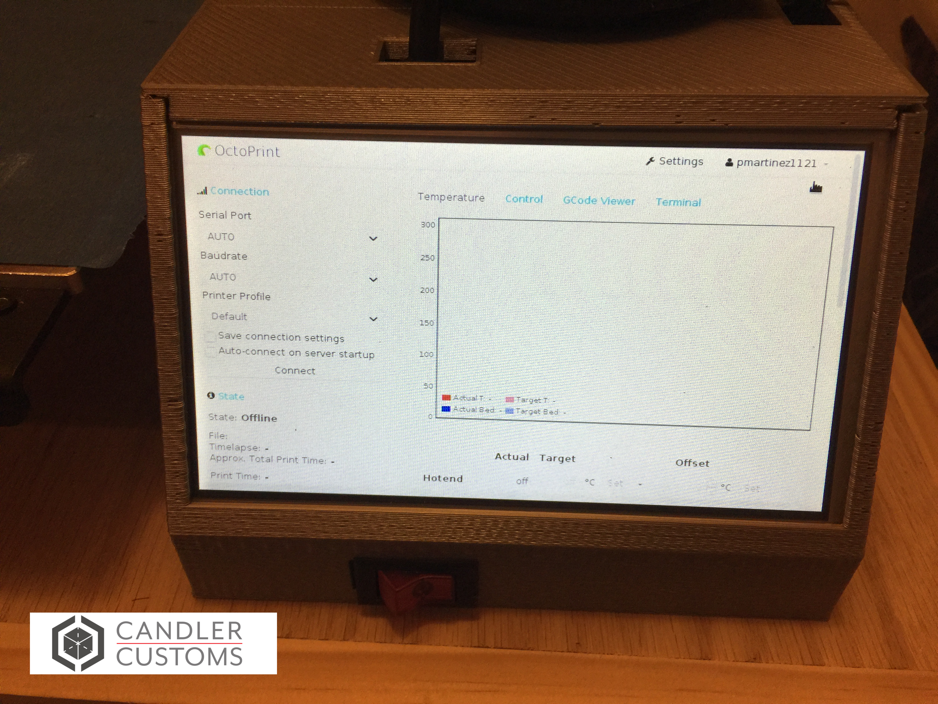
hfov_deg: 61.7
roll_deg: +0.2
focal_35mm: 29
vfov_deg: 48.2
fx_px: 786
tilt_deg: -42.5
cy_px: 352
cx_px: 469
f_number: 2.2
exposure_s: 1/30
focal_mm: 4.15
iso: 50
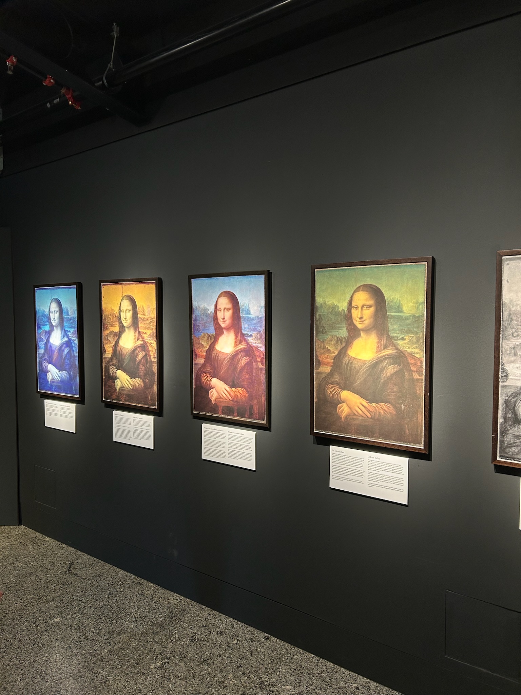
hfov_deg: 53.1
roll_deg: -0.8
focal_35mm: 26
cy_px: 348
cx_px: 260
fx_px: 522
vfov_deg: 67.3
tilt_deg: -3.1
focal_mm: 5.7
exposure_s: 1/50
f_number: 1.5
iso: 80
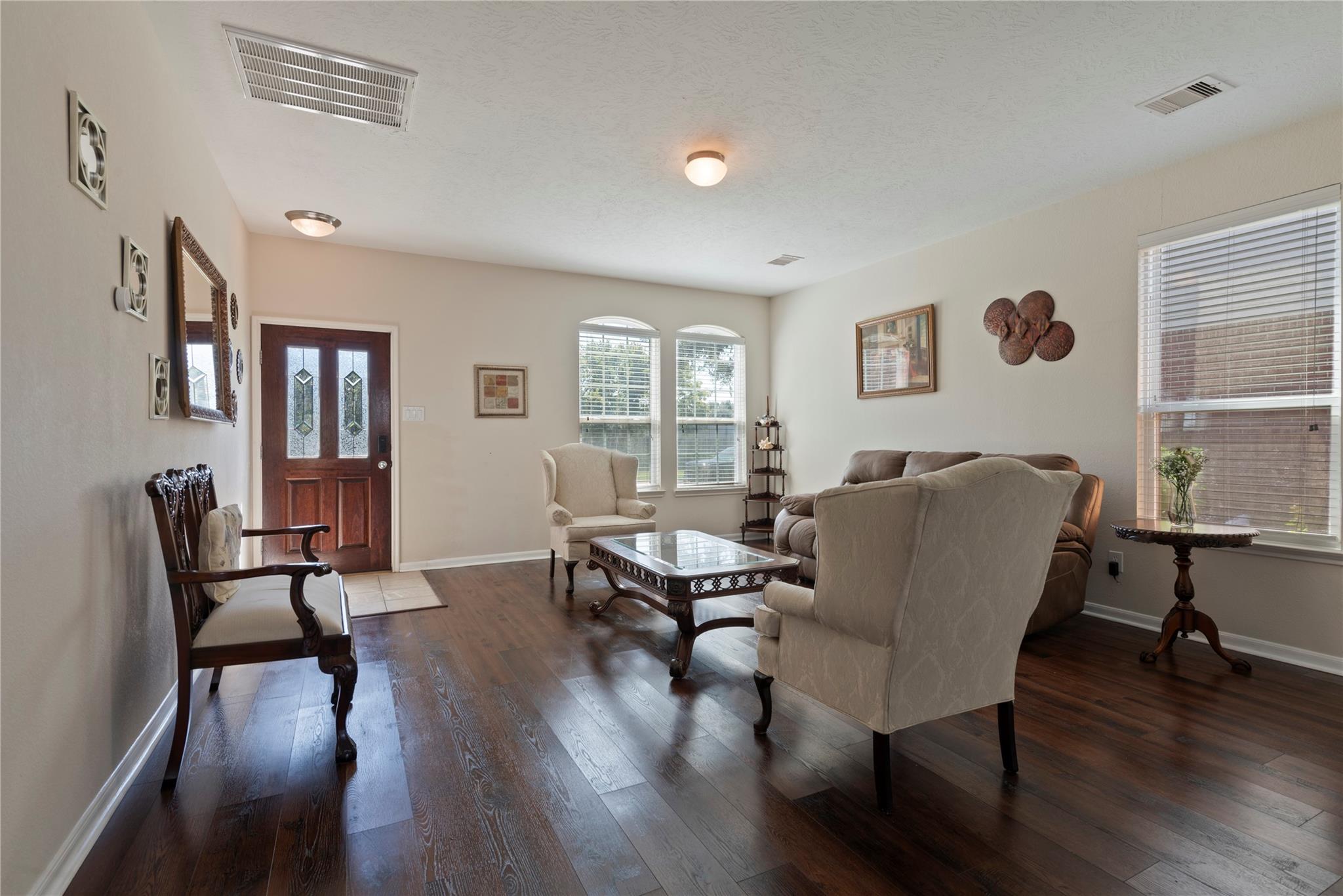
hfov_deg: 93.3
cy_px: 448
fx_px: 634
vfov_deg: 70.5
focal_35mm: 17
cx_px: 672
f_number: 9
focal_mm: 17
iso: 100
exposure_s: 1/3
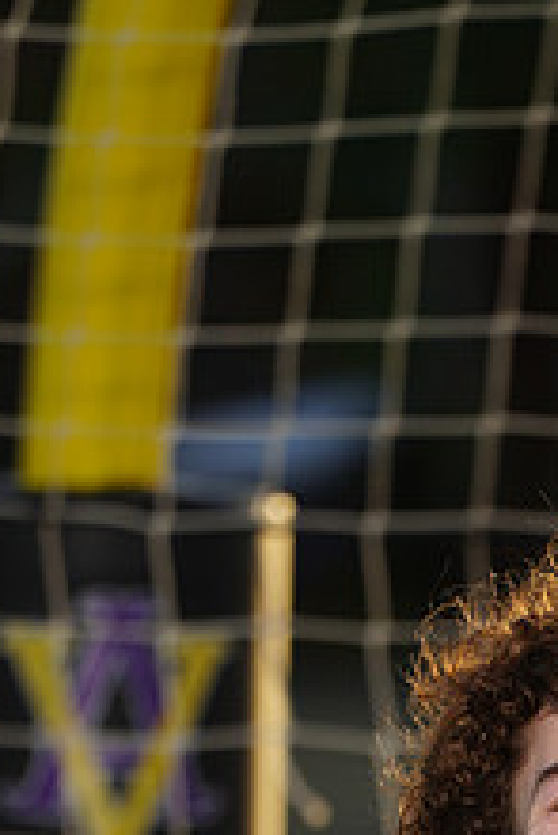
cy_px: 1097
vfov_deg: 2.0
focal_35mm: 1054
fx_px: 24465
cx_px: 556
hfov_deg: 1.3
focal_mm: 400
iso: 100
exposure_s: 1/200
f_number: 7.1
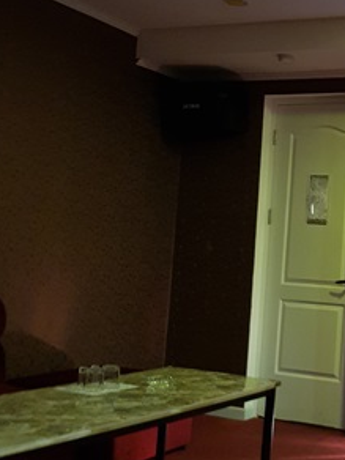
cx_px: 369
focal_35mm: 57
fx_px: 757
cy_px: 217
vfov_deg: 33.8
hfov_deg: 24.2
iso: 250
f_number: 1.7
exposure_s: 1/11
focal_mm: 4.2
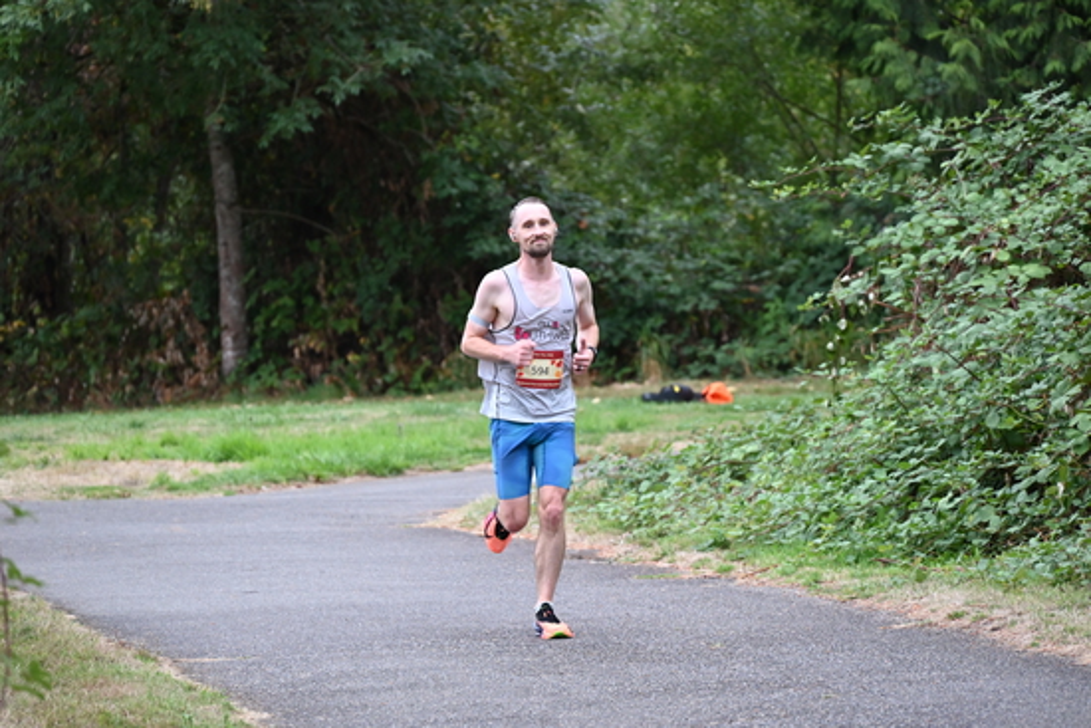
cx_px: 546
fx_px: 6062
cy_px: 364
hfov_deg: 10.3
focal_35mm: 200
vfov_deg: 6.9
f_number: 6.3
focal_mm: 200
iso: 1800
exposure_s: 1/250
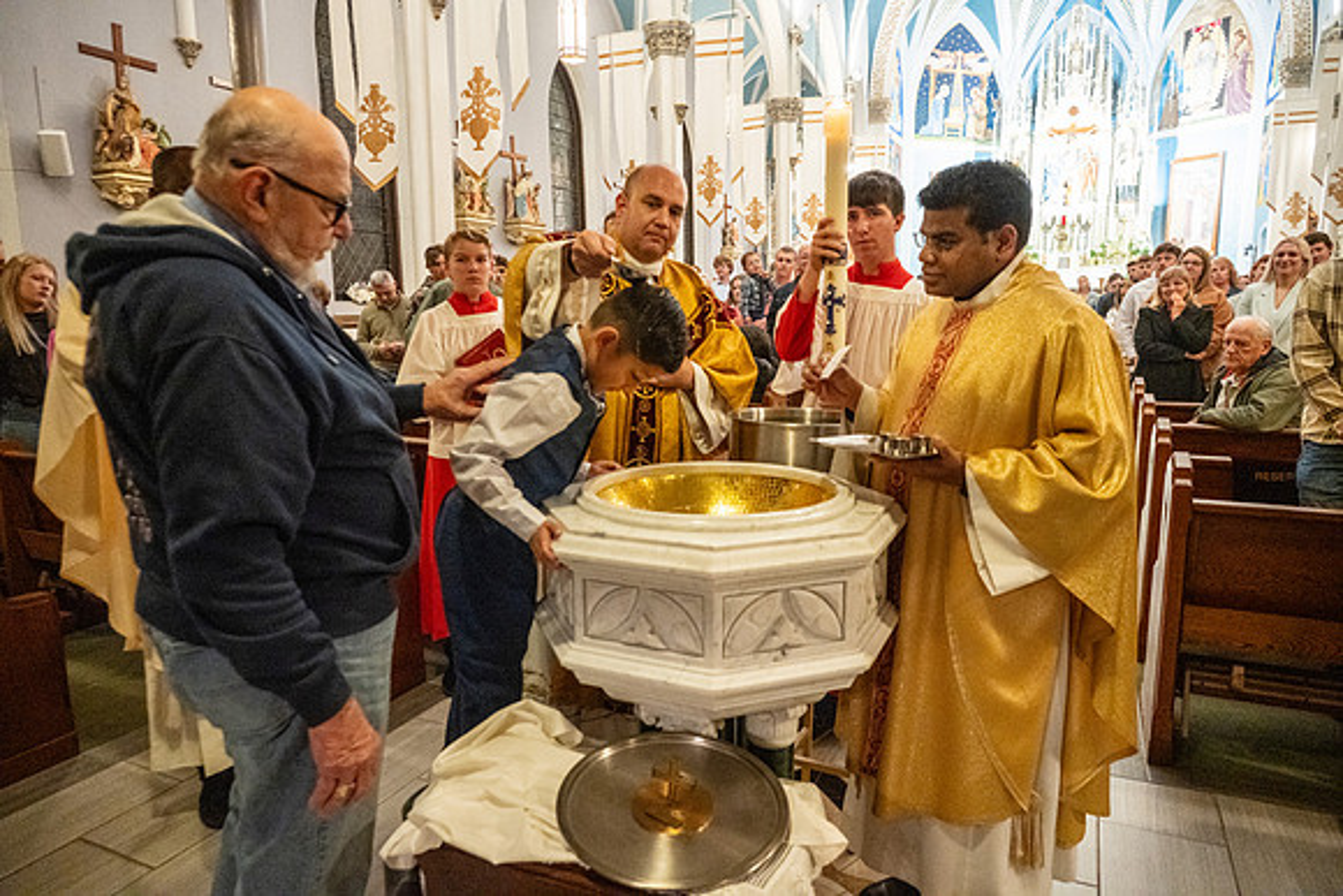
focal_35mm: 24
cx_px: 672
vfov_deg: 53.2
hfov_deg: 73.7
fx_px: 896
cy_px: 448
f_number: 4.5
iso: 5000
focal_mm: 24
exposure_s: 1/60
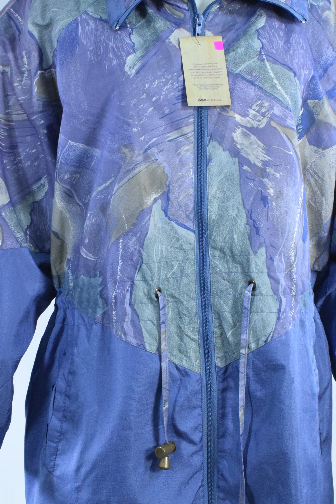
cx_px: 170
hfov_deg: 25.1
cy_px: 237
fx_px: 755
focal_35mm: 54
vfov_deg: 36.8
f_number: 9
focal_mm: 22
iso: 3200
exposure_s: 1/250
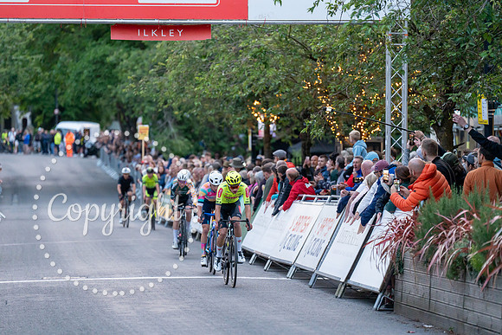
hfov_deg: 11.4
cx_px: 251
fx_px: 2523
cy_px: 168
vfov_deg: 7.6
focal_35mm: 181
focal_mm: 173
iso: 3200
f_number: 2.8
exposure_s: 1/1000
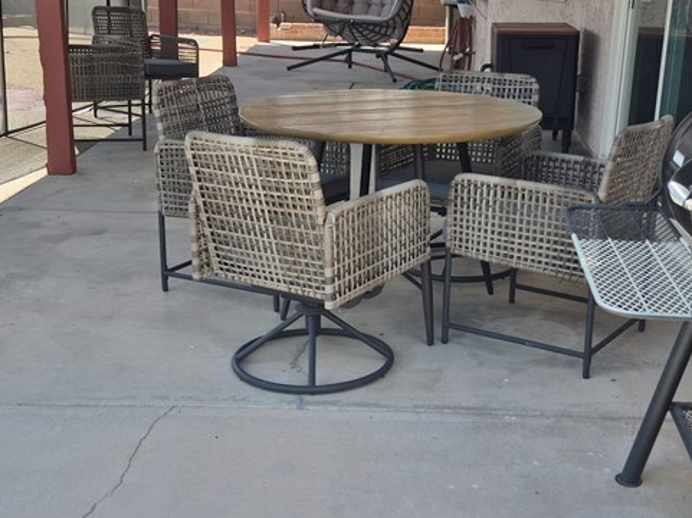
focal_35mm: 49
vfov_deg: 29.6
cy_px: 232
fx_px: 979
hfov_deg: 38.8
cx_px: 414
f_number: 1.8
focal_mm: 5.4
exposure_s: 1/1272
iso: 25
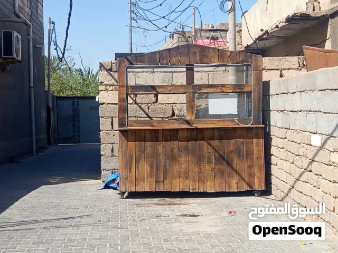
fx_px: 586
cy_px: 126
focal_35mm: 60
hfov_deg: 32.2
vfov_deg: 24.4
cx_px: 169
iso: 51
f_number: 1.7
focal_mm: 5.24
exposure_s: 1/786
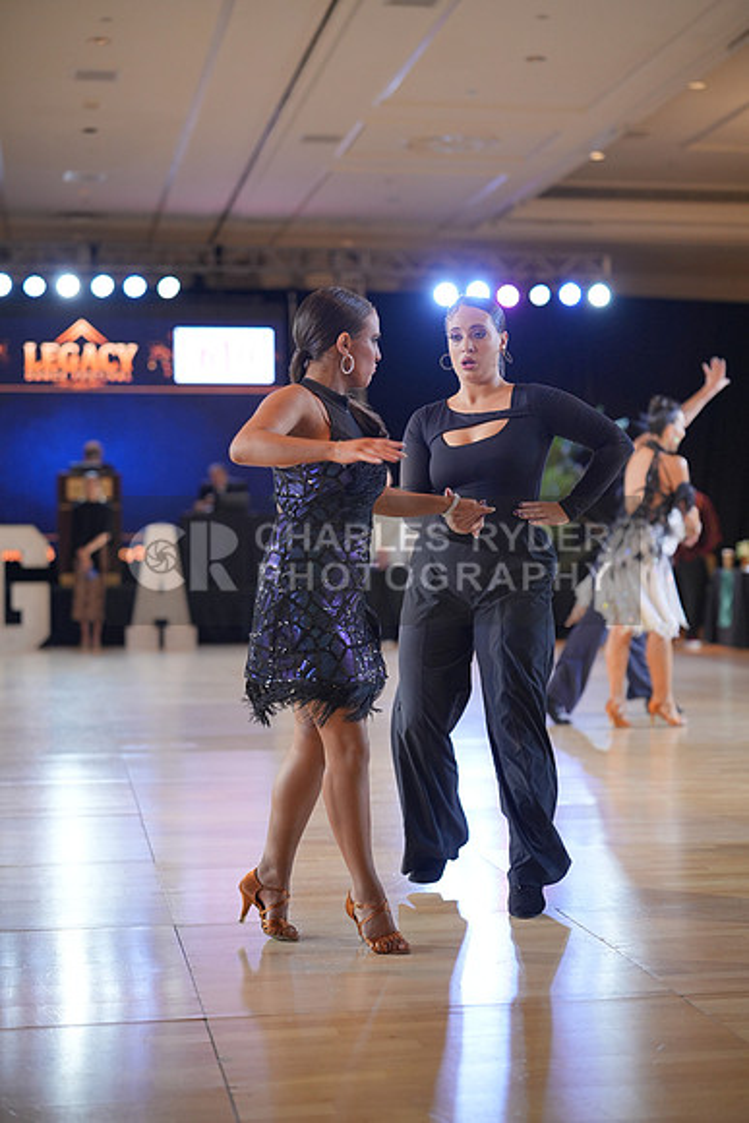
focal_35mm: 60
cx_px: 374
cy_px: 562
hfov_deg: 22.6
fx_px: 1871
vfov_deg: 33.4
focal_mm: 60
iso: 1250
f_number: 2
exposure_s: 1/500
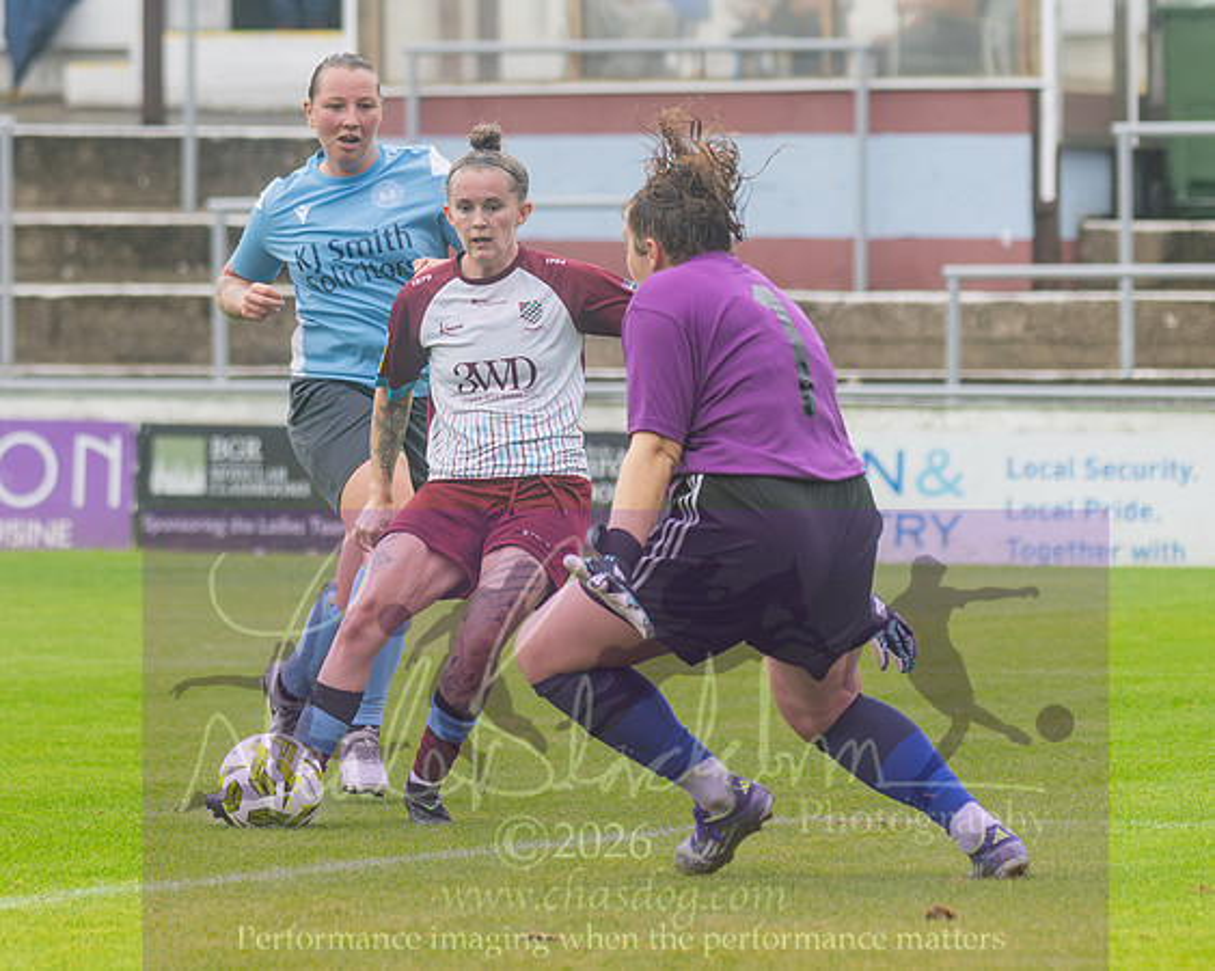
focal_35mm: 403
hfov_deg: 4.8
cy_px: 391
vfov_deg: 3.8
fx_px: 14485
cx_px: 393
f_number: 2.8
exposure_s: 1/1600
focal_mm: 155
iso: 500
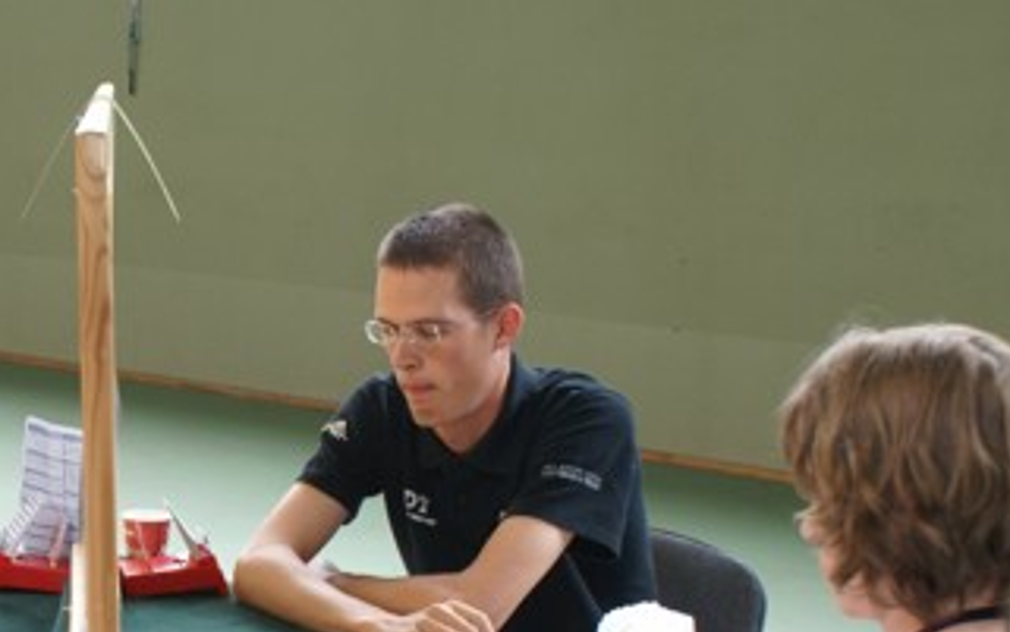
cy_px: 575
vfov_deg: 16.1
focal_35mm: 80
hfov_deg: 25.0
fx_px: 2203
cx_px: 82
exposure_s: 1/15
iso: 200
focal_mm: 24
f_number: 5.6
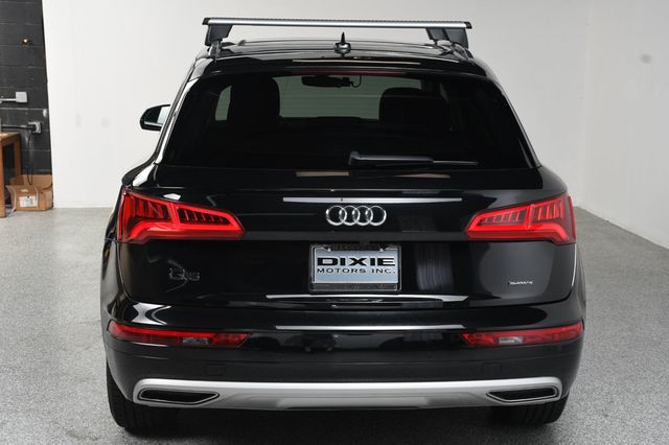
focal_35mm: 52
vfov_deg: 26.0
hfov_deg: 38.2
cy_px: 222
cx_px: 334
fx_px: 966
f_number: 9
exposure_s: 1/160
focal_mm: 35
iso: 100
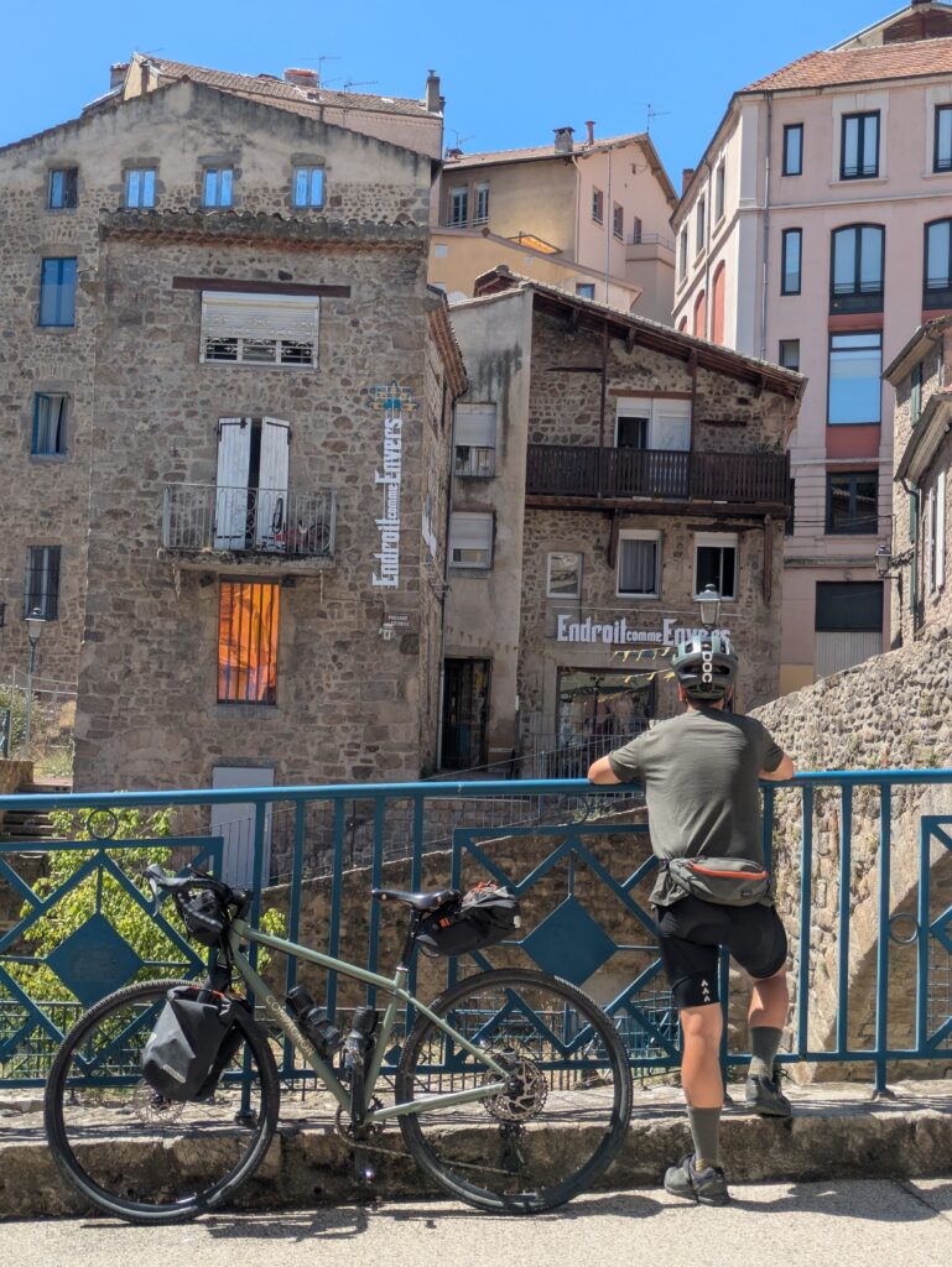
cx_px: 476
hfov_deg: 28.6
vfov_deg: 37.5
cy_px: 634
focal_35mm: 51
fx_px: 1869
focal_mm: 5.43
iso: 48
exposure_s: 1/1332
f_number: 1.89
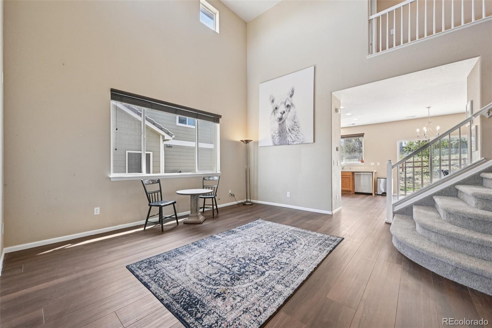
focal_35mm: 14
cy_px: 164
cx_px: 246
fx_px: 191
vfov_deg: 81.2
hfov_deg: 104.3
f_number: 11
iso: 280
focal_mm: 14
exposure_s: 1/15
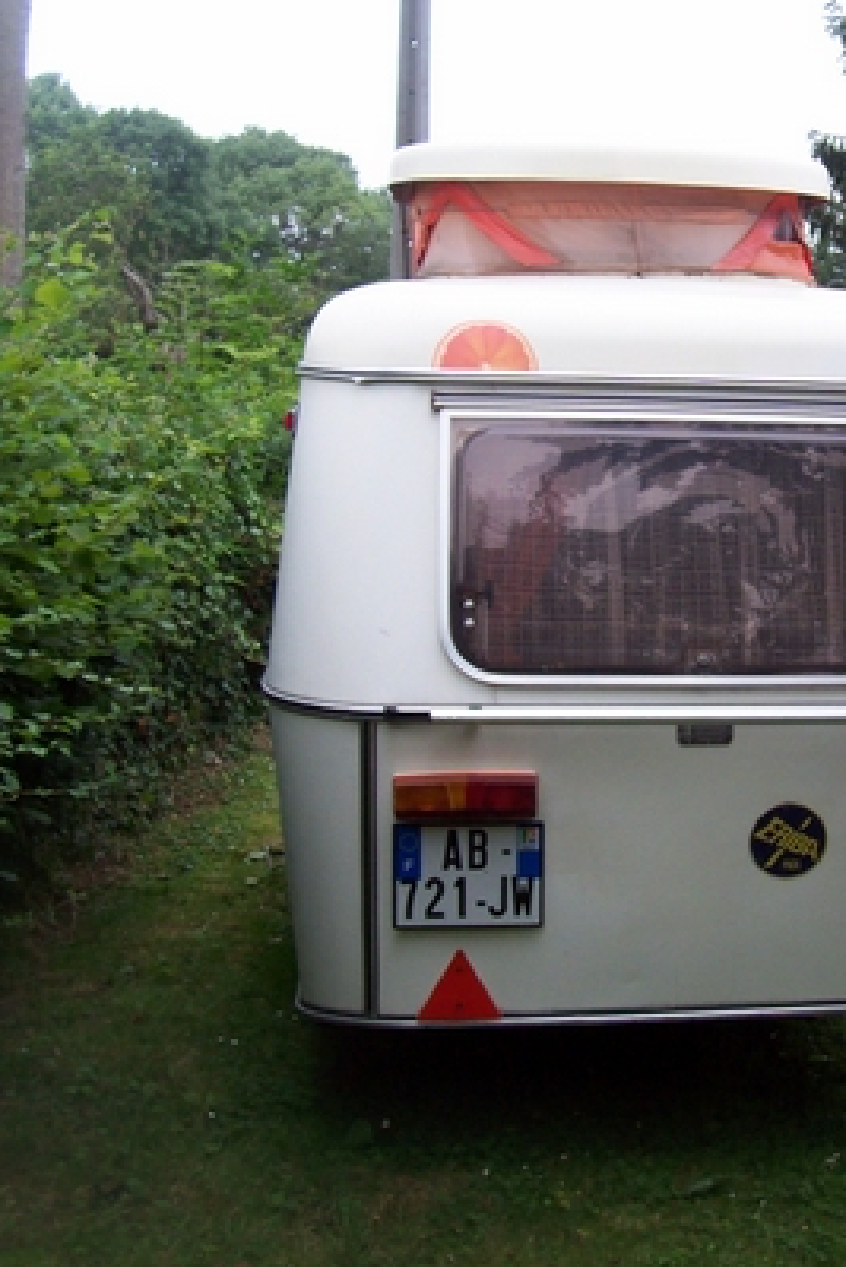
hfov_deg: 24.5
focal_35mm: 53
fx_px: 1866
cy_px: 583
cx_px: 817
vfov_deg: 37.5
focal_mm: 5.6
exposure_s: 1/201
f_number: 2.7
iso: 80
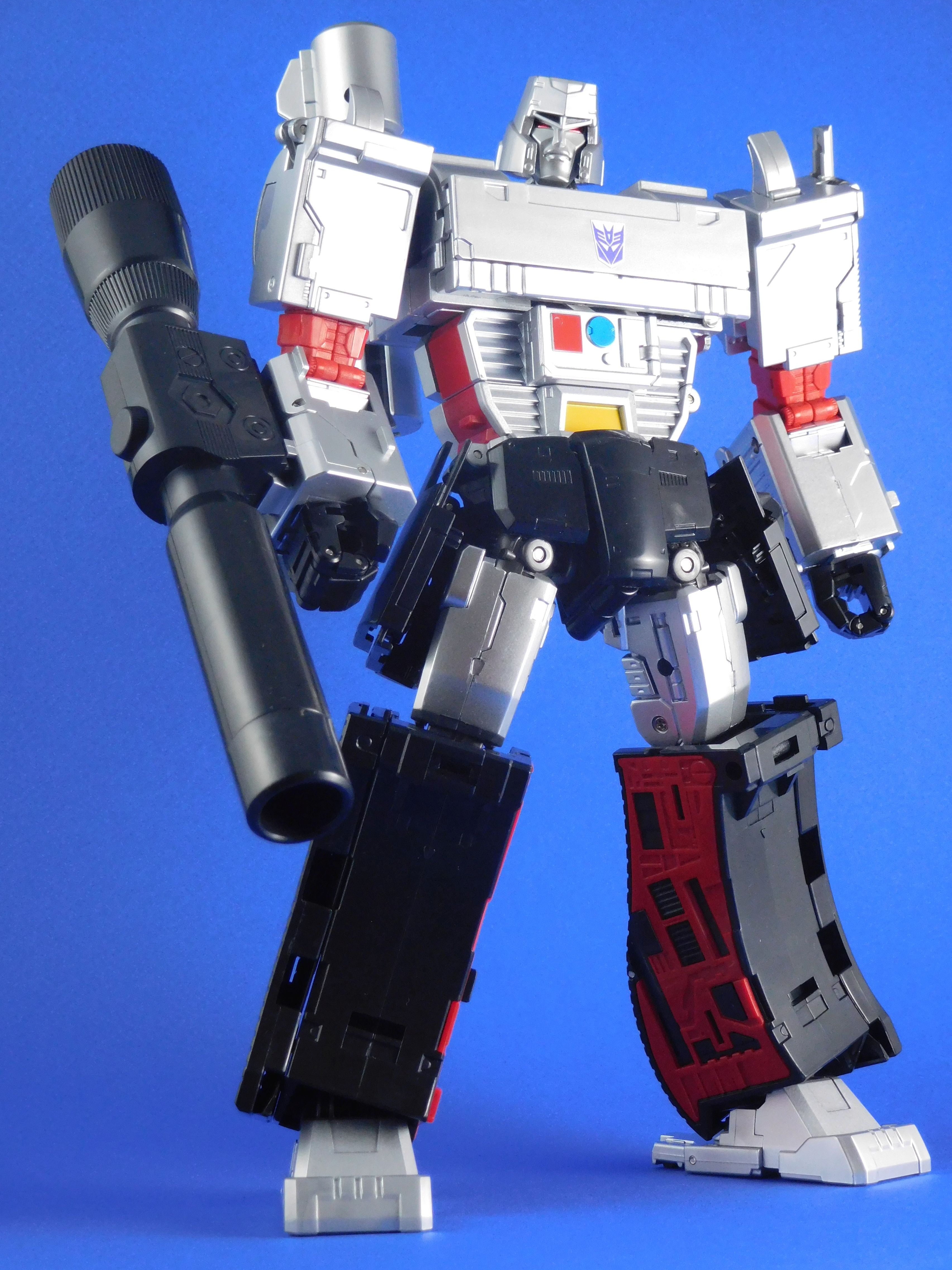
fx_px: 2604
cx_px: 483
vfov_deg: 27.4
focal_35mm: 71
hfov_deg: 20.7
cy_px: 641
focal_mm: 12.5
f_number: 4.5
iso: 400
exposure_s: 1/60
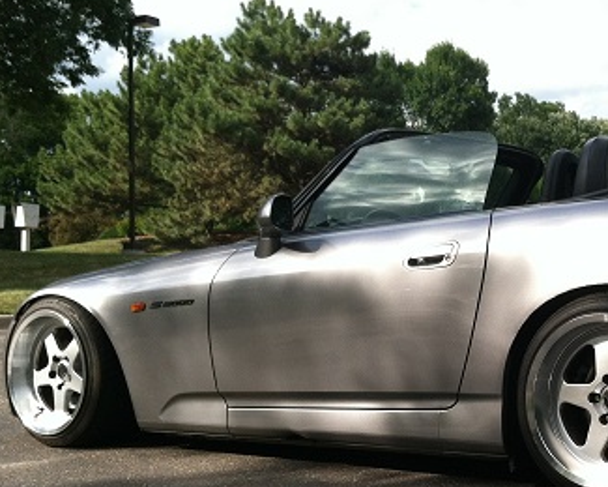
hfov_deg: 27.3
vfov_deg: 22.4
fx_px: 1224
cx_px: 498
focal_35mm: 68
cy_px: 324
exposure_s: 1/508
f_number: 2.8
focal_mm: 3.85
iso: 80
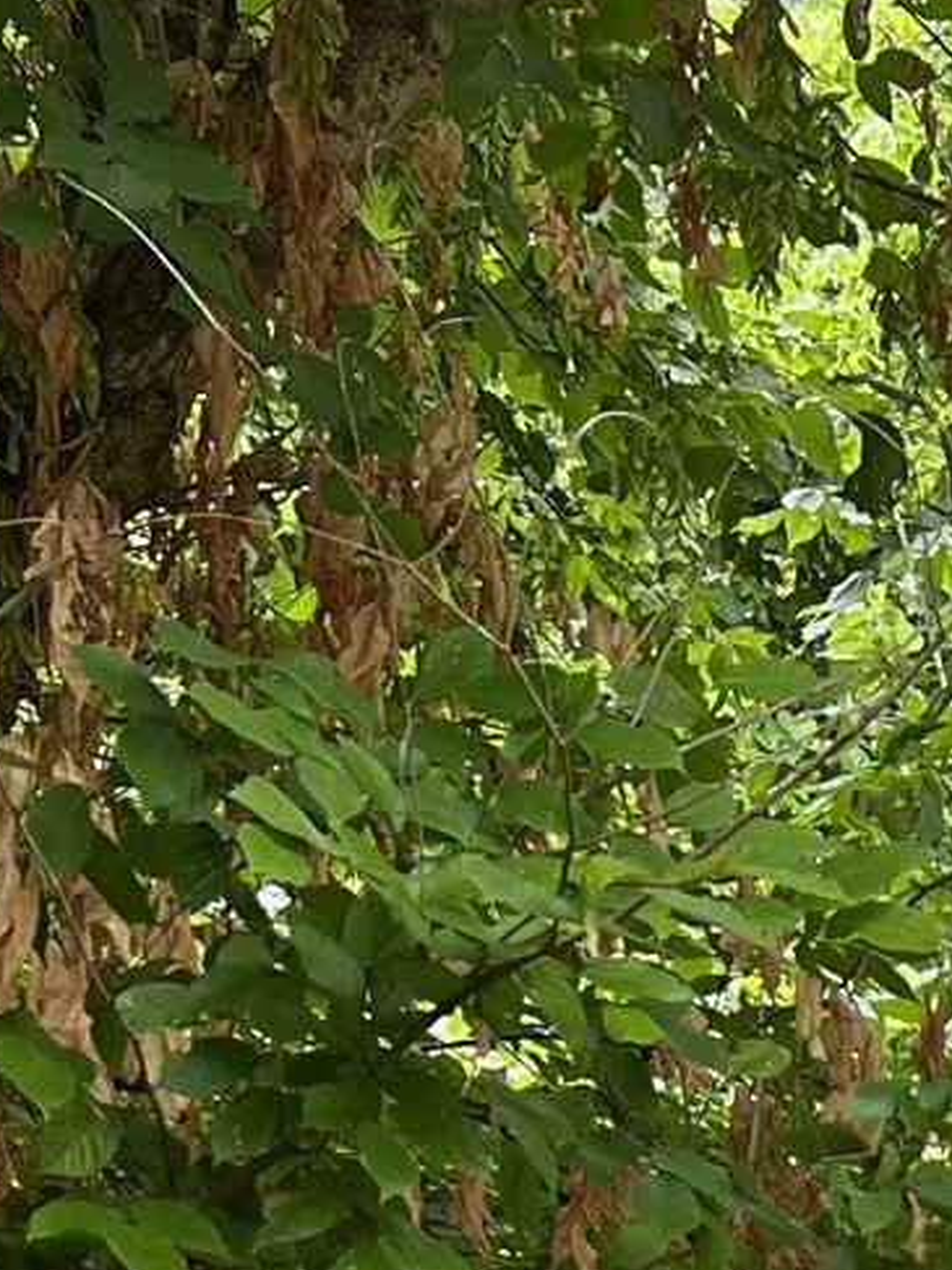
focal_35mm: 123
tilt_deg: -11.3
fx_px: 4512
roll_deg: -0.6
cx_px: 2089
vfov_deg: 13.4
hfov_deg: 10.7
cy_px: 2647
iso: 50
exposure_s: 1/376
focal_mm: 5.7
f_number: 1.5
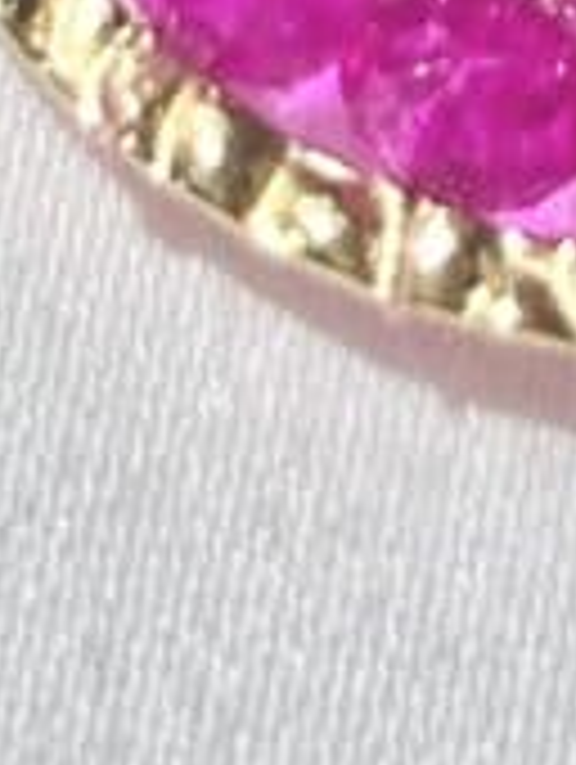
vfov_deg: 6.0
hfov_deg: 4.7
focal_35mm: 313
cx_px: 774
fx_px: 6927
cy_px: -1310
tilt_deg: -58.2
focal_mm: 5.96
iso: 32
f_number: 1.6
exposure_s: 1/243
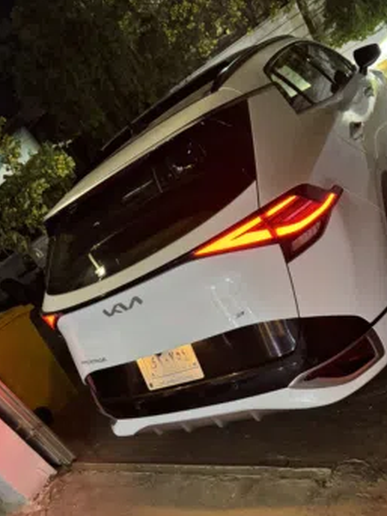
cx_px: 208
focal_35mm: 28
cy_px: 277
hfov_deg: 49.7
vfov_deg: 63.4
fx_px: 418
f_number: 1.78
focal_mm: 6.76
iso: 800
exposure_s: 1/42
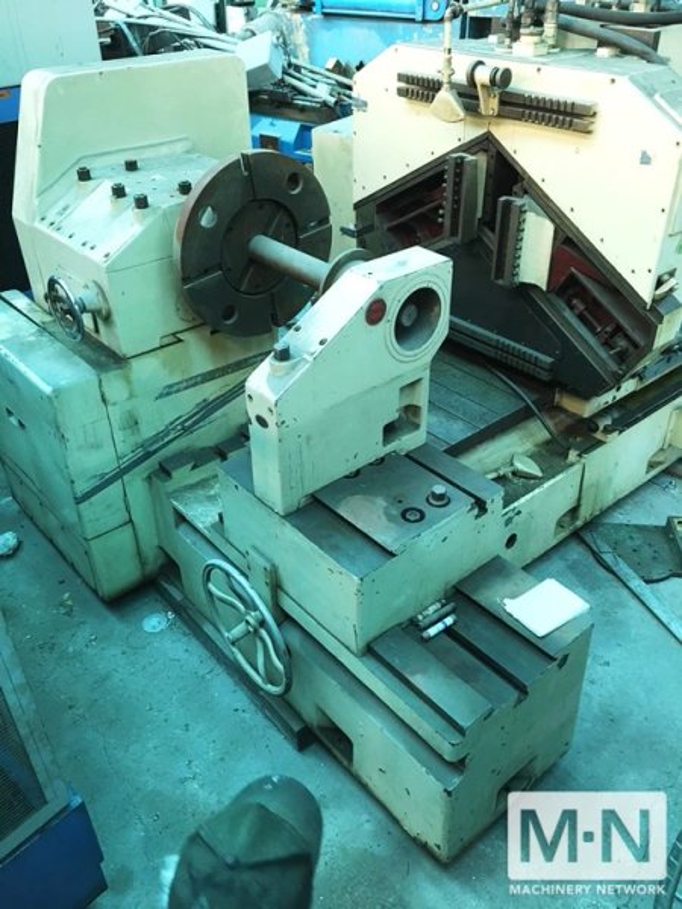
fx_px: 762
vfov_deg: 61.7
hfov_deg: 48.2
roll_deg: +0.5
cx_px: 341
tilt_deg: -34.2
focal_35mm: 29
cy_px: 454
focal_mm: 4.15
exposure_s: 1/15
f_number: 2.2
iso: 40
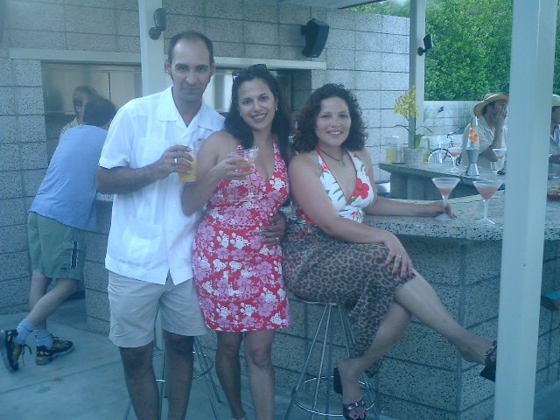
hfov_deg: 51.4
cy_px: 210
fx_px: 582
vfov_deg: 39.7
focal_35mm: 36
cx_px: 280
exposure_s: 1/80
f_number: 3.2
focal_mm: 7.5
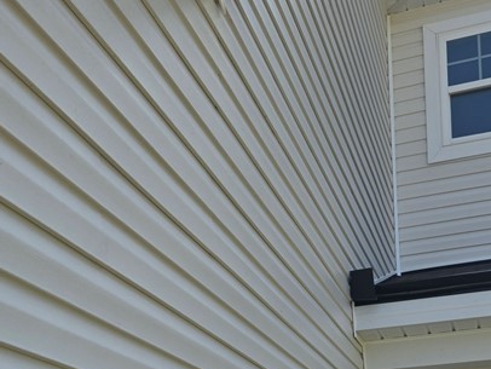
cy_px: 445
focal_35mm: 58
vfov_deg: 23.1
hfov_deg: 32.9
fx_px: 823
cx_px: 164
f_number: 1.8
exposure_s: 1/1521
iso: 25
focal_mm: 5.4
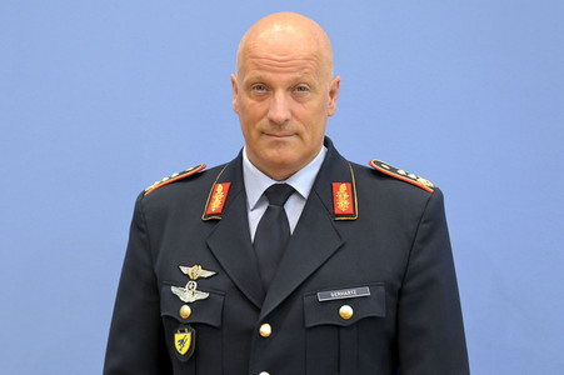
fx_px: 1127
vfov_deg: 18.9
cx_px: 282
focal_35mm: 72
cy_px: 188
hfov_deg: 28.1
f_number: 5.6
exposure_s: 1/400
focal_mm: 72
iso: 5000
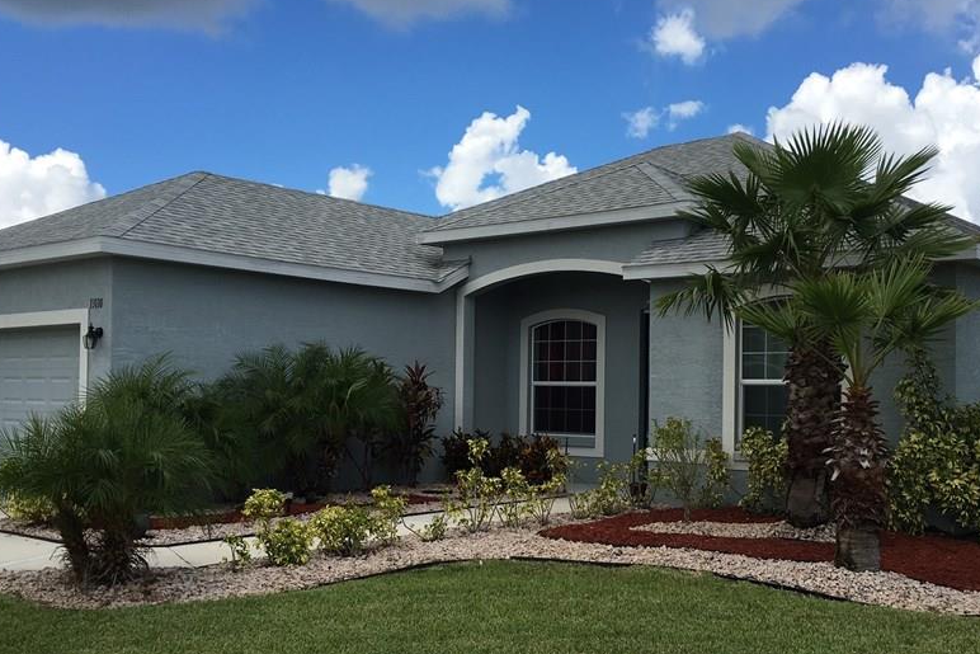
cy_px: 387
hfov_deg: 48.3
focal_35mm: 40
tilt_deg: +2.3
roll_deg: -0.9
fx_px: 1089
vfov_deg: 33.3
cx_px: 570
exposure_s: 1/1350
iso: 25
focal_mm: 4.15
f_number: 2.2
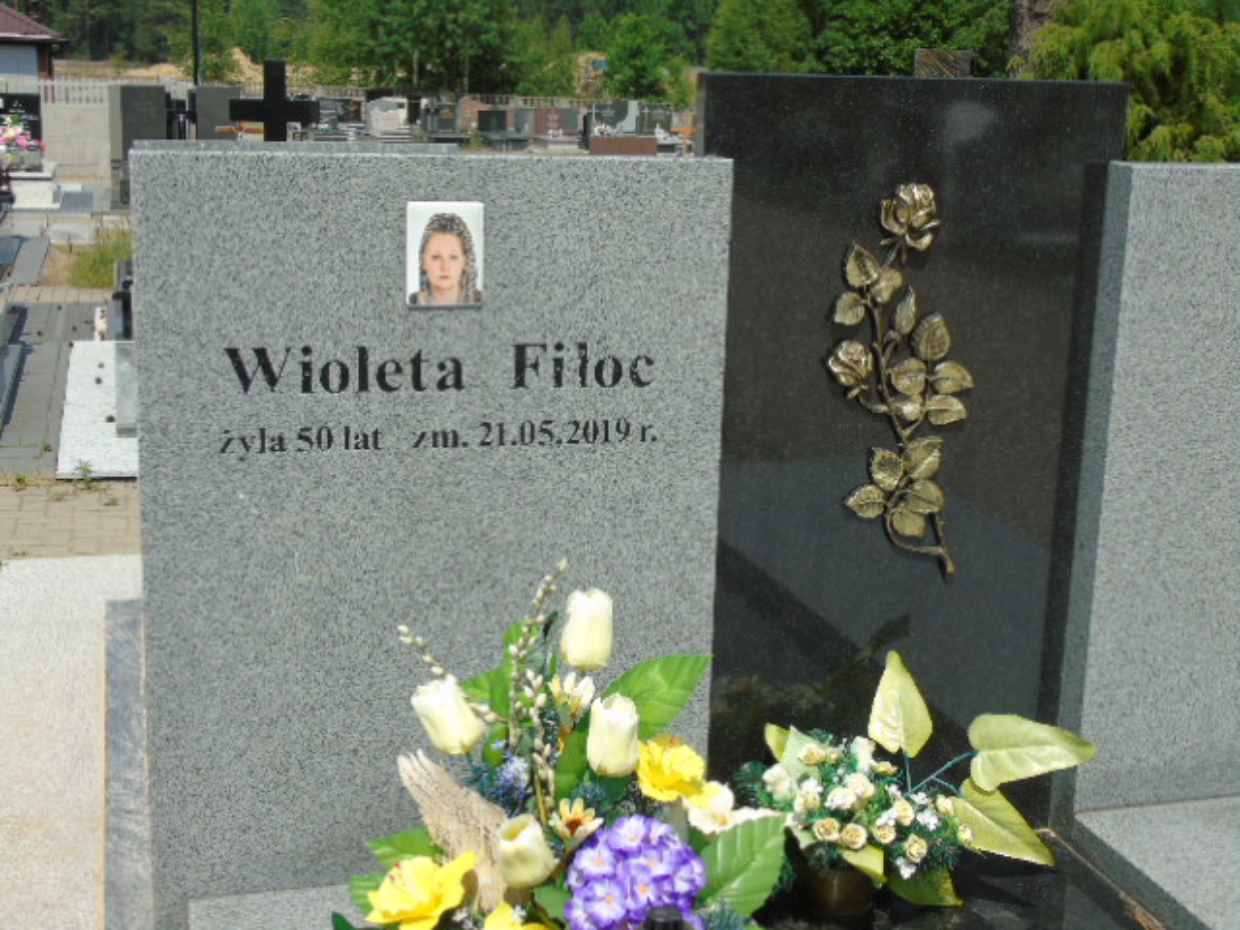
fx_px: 1648
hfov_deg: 41.2
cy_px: 465
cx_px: 620
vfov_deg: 31.5
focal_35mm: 46
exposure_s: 1/800
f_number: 4.1
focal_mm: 8.2
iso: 80
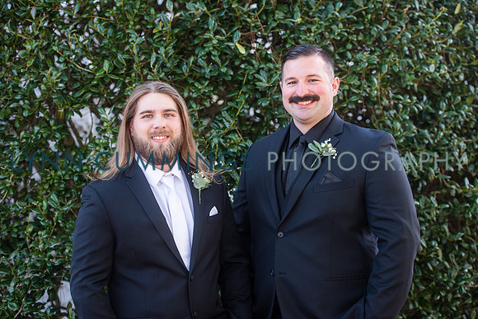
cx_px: 239
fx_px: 930
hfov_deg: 28.8
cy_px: 160
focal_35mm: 70
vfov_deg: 19.5
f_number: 3.5
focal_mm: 70
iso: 160
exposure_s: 1/250
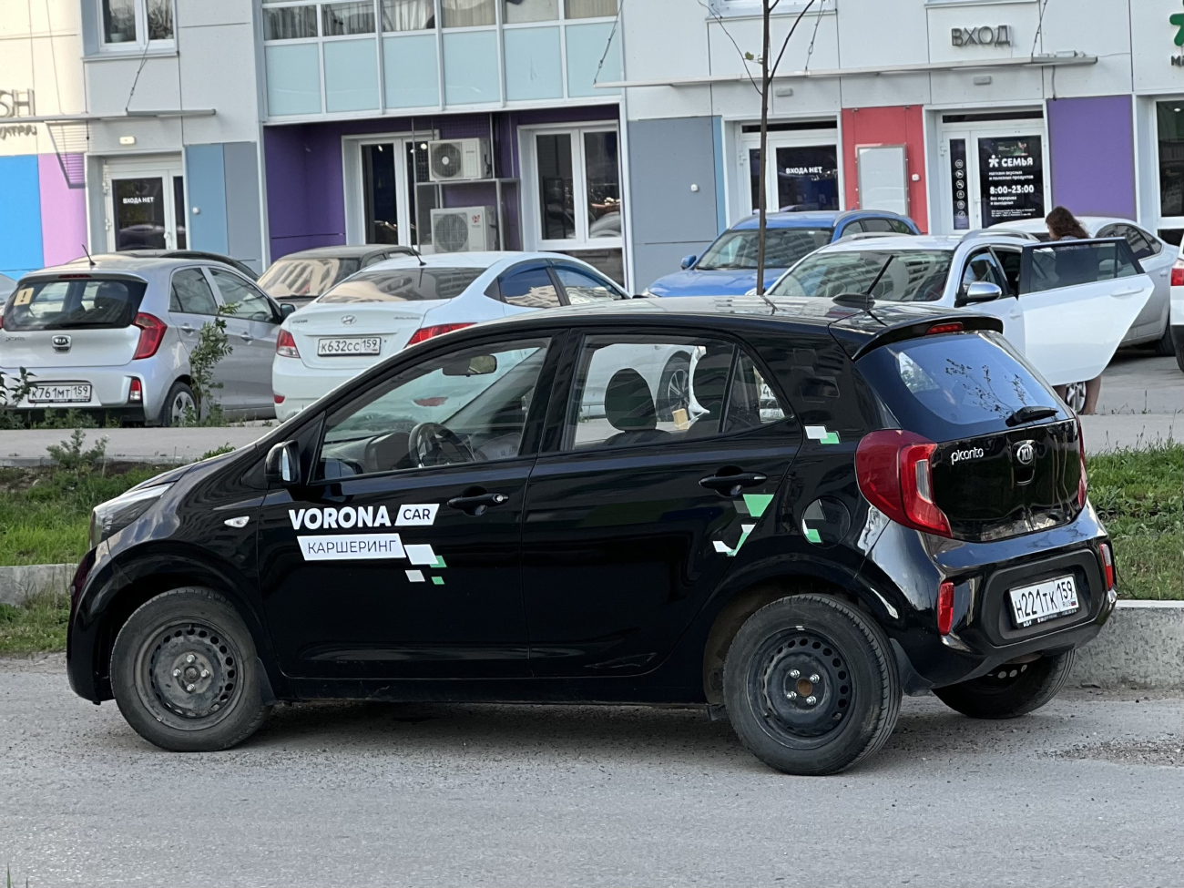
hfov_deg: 25.3
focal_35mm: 77
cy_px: 444
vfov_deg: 19.1
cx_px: 592
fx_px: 2634
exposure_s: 1/161
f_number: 2.8
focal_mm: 9
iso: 32
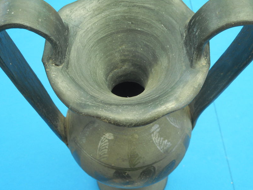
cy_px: 106
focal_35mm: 49
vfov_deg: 29.6
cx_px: 122
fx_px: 358
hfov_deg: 38.9
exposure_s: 1/60
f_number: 4.5
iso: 80
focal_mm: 6.9
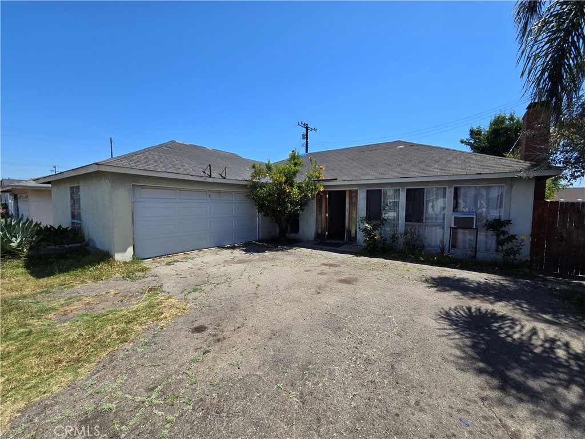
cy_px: 220
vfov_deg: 89.9
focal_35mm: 13
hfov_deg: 106.2
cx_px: 292
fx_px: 220
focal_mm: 2.2
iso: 50
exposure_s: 1/2175
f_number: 2.2
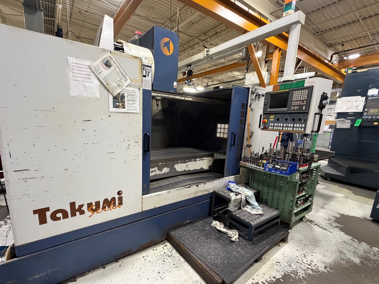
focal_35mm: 16
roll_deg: -2.3
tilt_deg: -11.6
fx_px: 175
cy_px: 152
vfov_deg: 78.0
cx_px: 169
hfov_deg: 94.1
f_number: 2.2
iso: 500
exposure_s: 1/60
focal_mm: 2.22
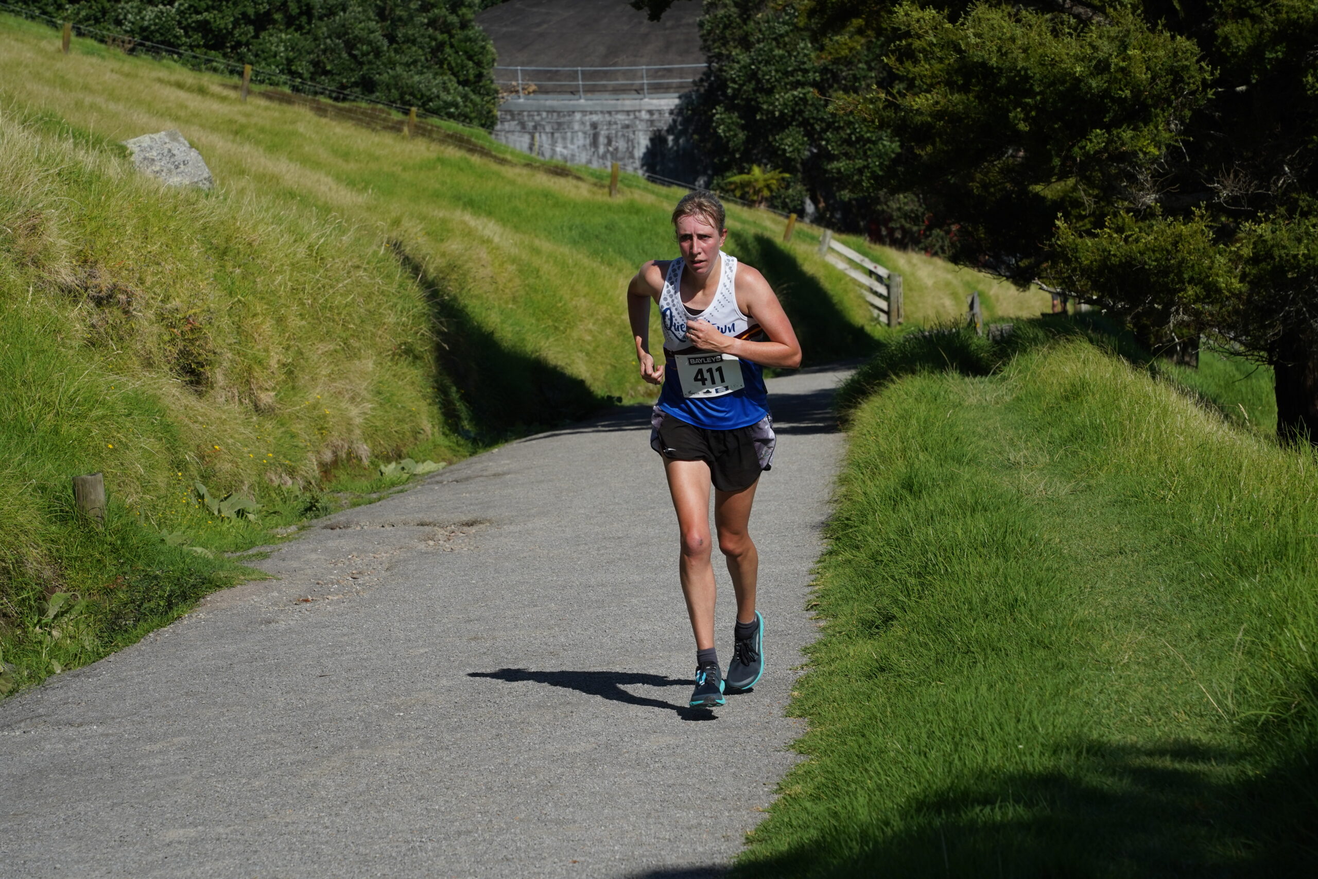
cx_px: 659
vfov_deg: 10.5
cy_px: 440
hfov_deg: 15.6
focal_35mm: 131
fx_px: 4796
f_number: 11
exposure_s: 1/1250
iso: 500
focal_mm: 131
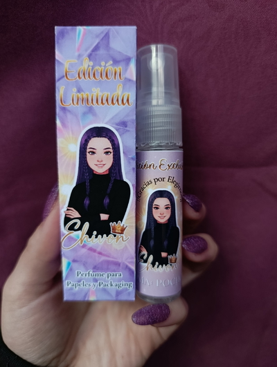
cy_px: 184
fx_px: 245
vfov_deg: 73.8
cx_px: 138
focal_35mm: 23
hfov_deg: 59.0
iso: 194
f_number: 1.65
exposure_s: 1/100
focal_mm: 6.11
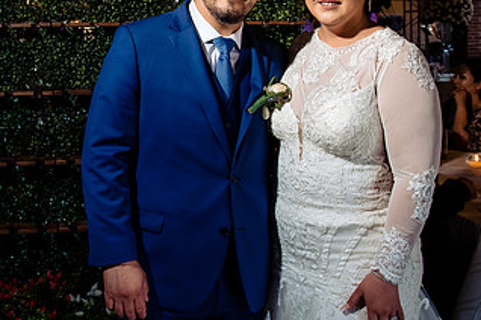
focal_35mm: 51
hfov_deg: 38.2
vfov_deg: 26.1
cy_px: 70
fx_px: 681
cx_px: 142
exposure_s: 1/160
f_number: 7.1
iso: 2000
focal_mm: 28
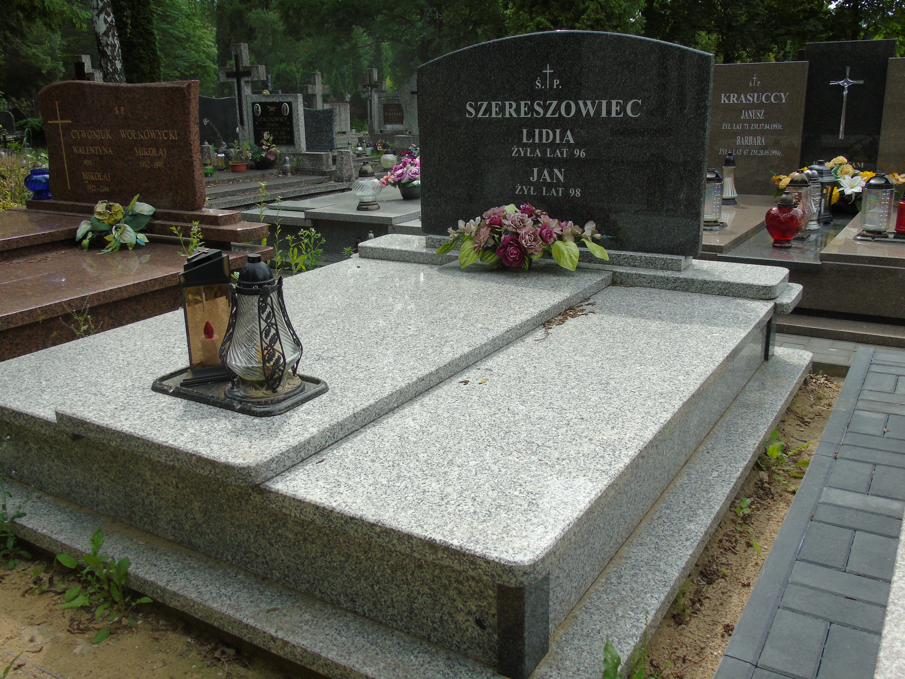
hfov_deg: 61.7
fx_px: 758
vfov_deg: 48.2
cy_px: 340
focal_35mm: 29
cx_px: 452
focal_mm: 5.2
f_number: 3.6
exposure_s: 1/400
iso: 80
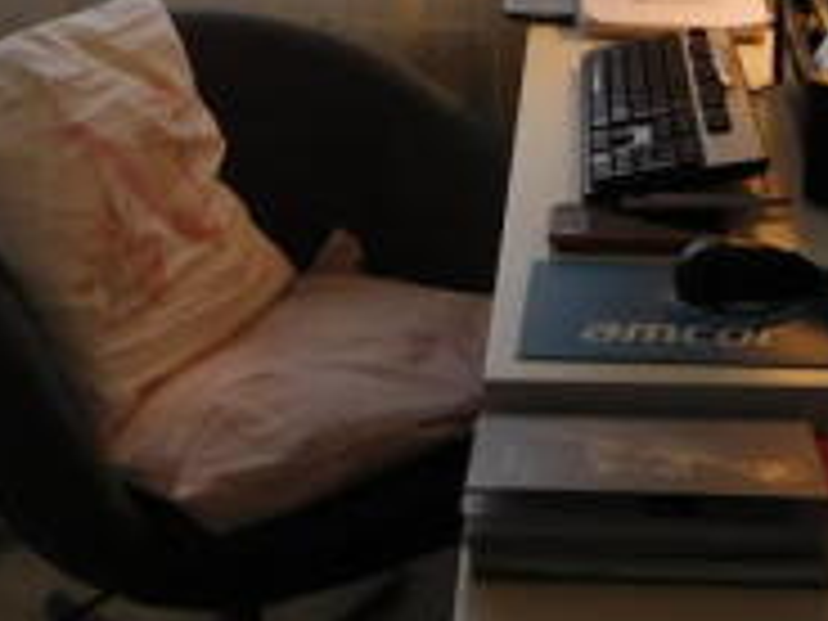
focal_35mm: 79
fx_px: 1890
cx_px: 614
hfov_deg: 24.5
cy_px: -227
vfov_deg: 17.3
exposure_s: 1/100
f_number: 3.4
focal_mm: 4.5
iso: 125
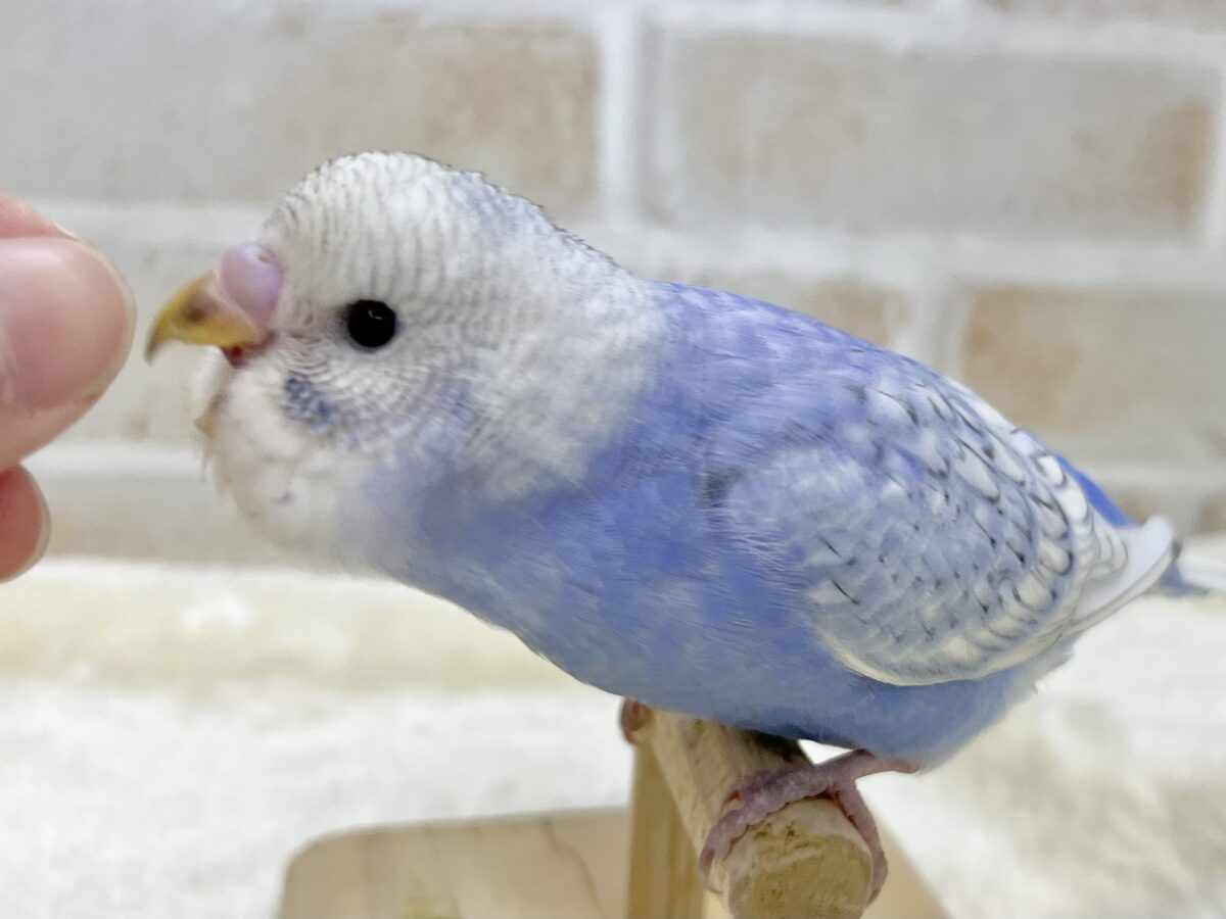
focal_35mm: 26
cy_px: 460
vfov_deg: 53.1
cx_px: 613
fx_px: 921
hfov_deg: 67.3
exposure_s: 1/100
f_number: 1.6
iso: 80
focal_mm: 5.1
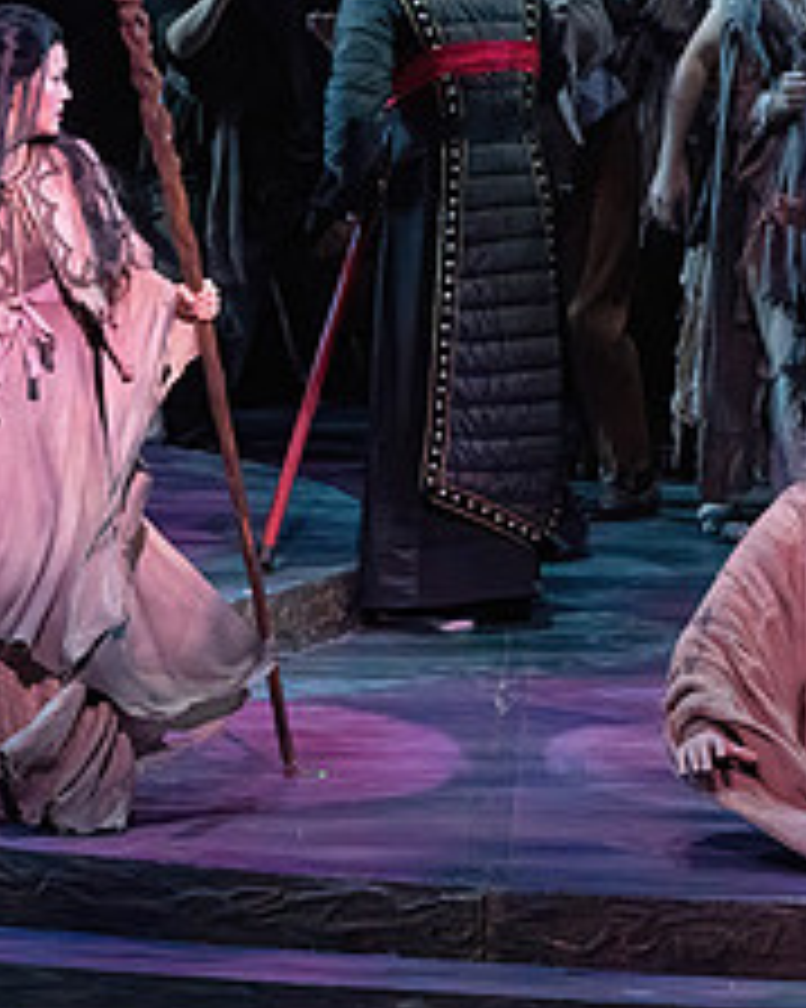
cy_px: 254
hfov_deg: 3.7
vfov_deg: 4.7
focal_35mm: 416
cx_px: 792
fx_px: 12413
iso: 20000
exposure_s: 1/320
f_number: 9
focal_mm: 171
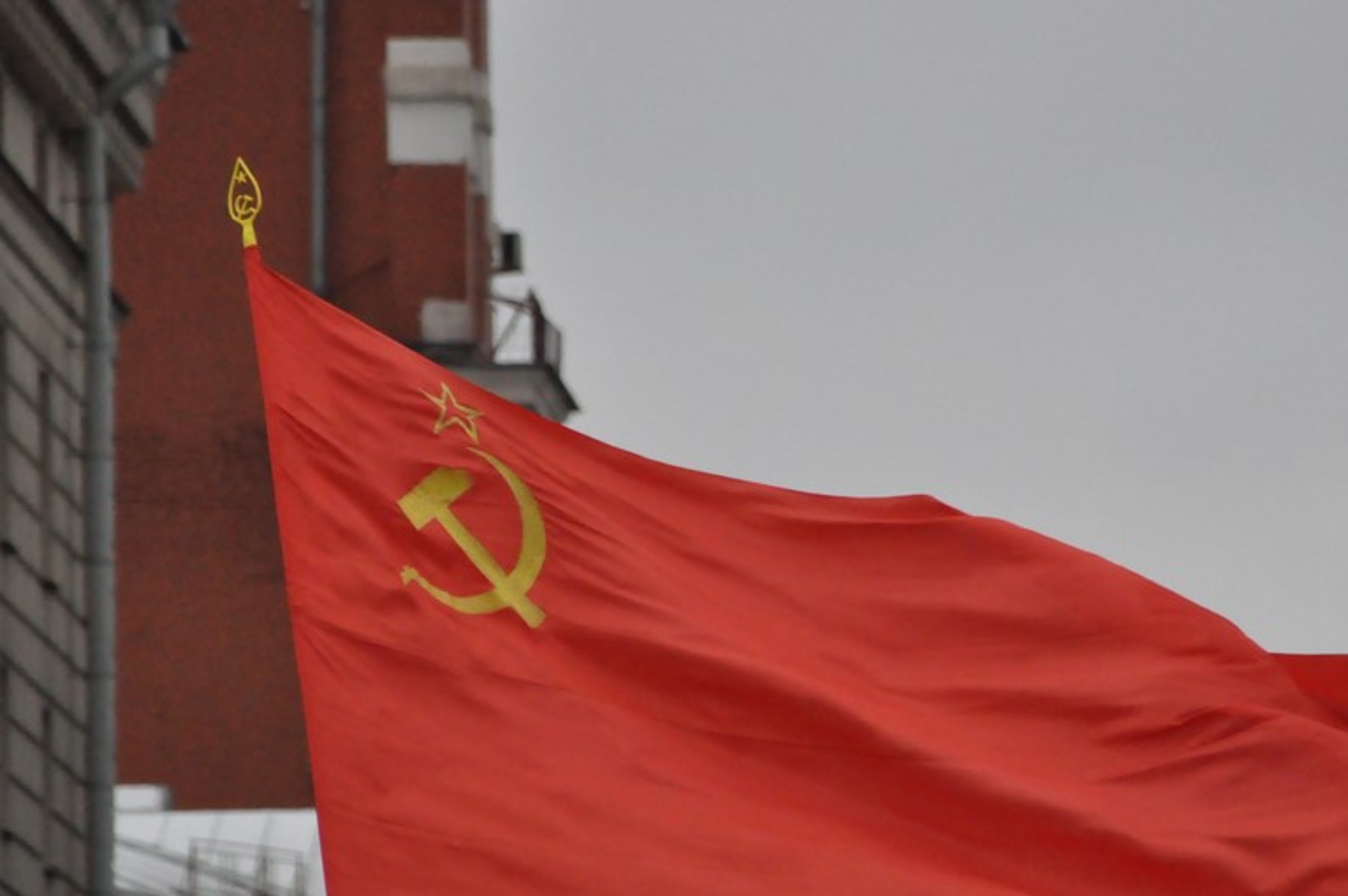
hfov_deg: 3.6
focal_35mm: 566
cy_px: 563
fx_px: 21171
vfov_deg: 2.4
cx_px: 915
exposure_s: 1/2500
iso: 3200
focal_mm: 250
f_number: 6.3
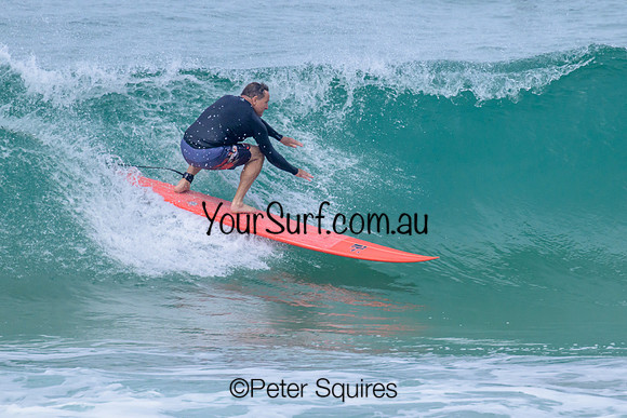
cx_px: 412
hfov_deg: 1.9
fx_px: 19066
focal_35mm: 1095
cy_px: 192
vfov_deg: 1.3
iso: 1100
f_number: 11
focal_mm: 800
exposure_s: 1/2000
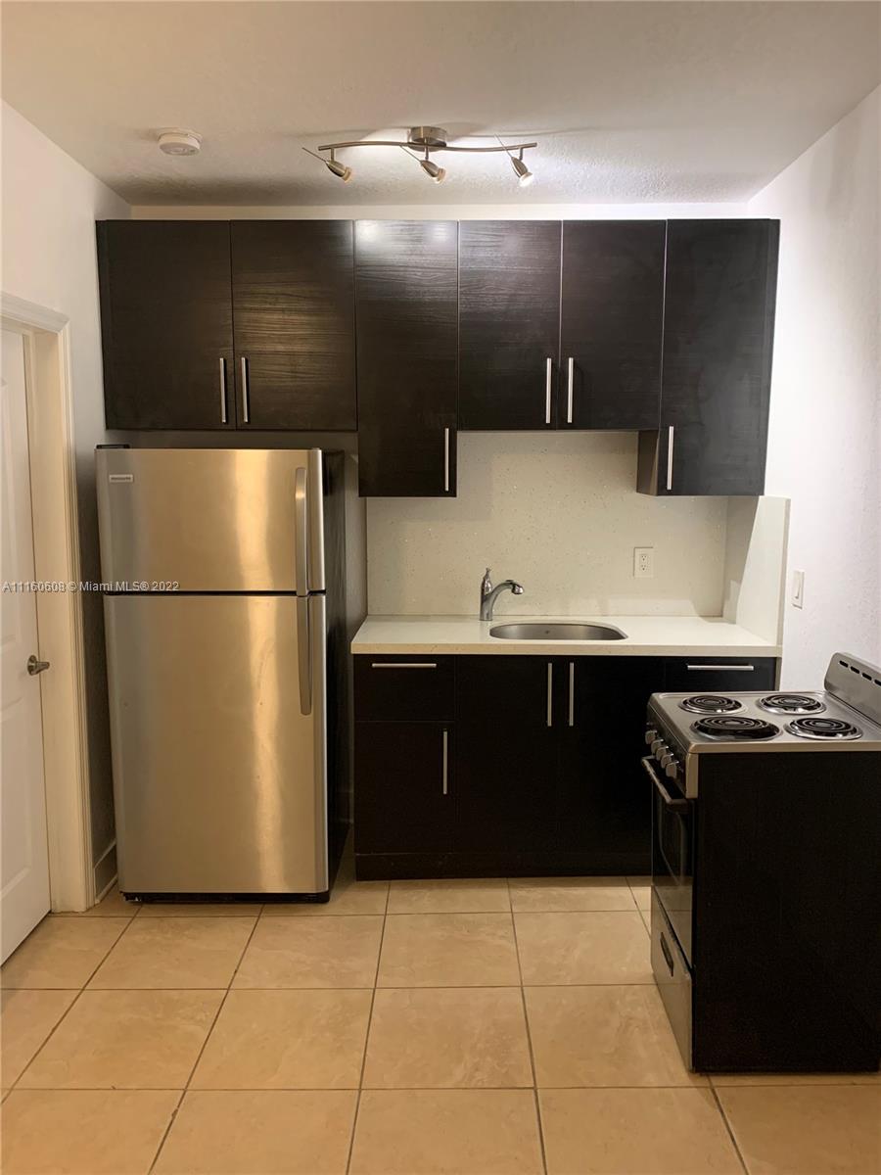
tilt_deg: -6.5
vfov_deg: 67.3
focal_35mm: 26
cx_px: 440
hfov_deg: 53.1
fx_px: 882
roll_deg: +0.6
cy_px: 588
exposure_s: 1/40
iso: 320
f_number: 1.8
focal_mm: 4.25
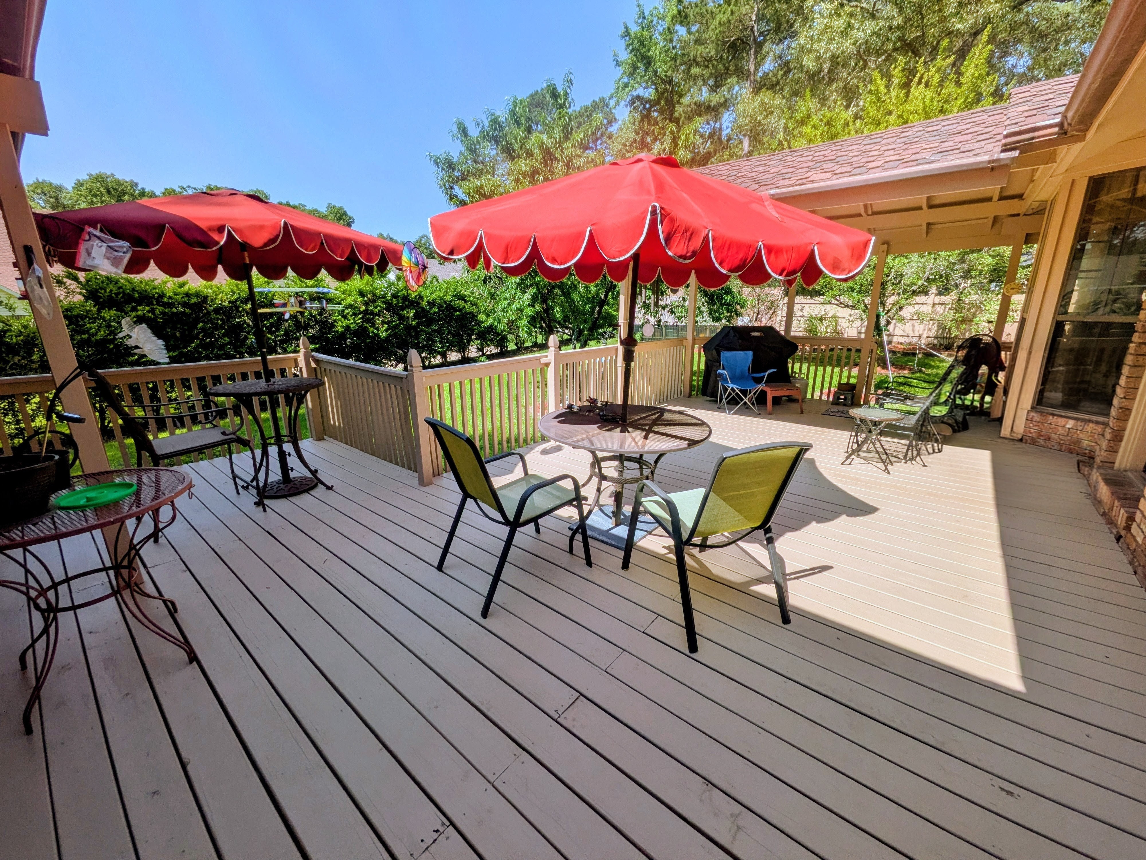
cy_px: 430
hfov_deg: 102.1
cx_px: 573
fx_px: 463
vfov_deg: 85.7
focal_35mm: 14
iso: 50
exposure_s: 1/1815
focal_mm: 1.85
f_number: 2.2
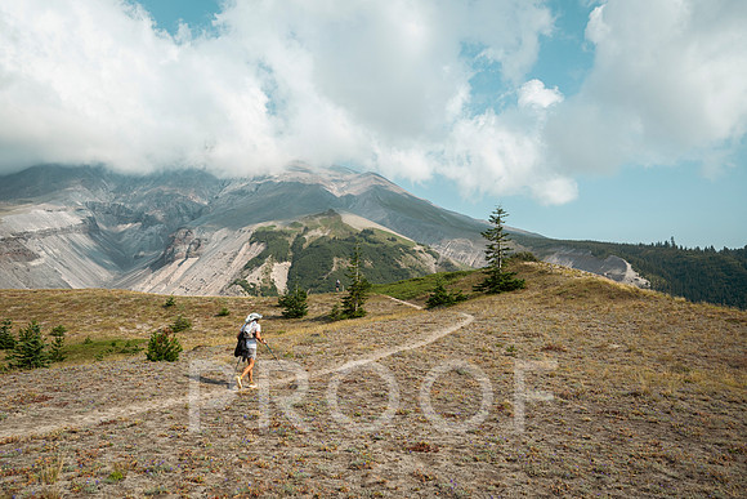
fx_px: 558
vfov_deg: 48.0
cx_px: 328
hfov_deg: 67.3
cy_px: 219
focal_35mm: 27
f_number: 4
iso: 100
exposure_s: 1/2000
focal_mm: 24
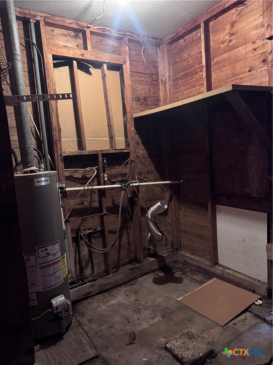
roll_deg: +4.0
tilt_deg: -7.6
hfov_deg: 56.8
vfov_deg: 71.6
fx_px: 252
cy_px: 182
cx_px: 136
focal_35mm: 24
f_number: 1.78
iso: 1000
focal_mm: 6.76
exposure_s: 1/30
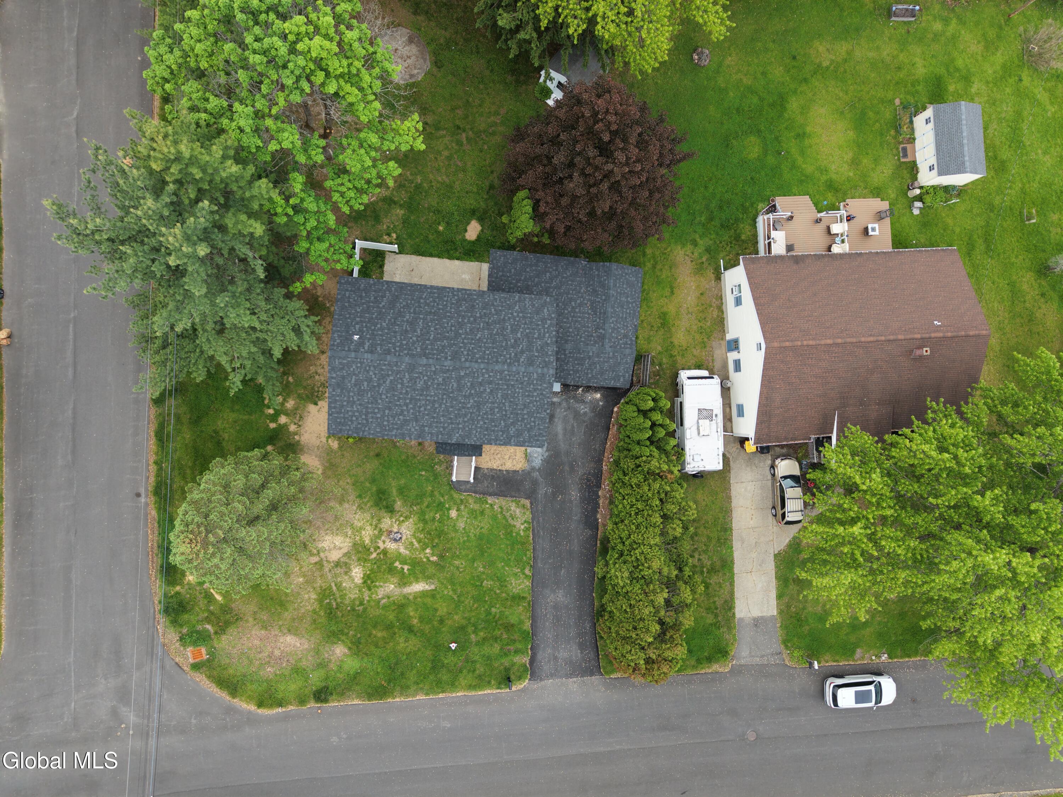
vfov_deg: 56.8
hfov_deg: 71.6
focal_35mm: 24
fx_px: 737
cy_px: 398
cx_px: 532
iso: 100
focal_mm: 8.67
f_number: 1.8
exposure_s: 1/725
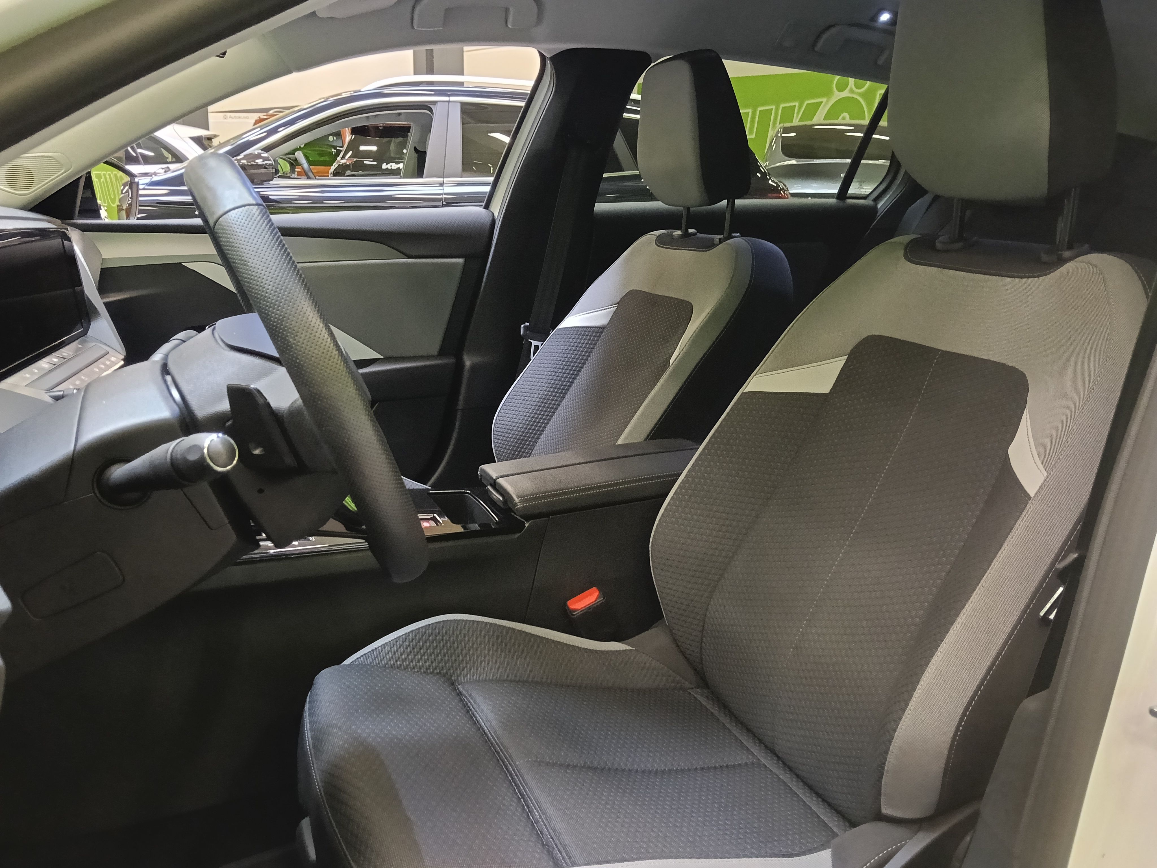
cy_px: 434
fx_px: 902
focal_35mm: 27
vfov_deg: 51.4
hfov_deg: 65.3
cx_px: 578
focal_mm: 3.98
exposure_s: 1/25
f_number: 1.8
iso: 1000
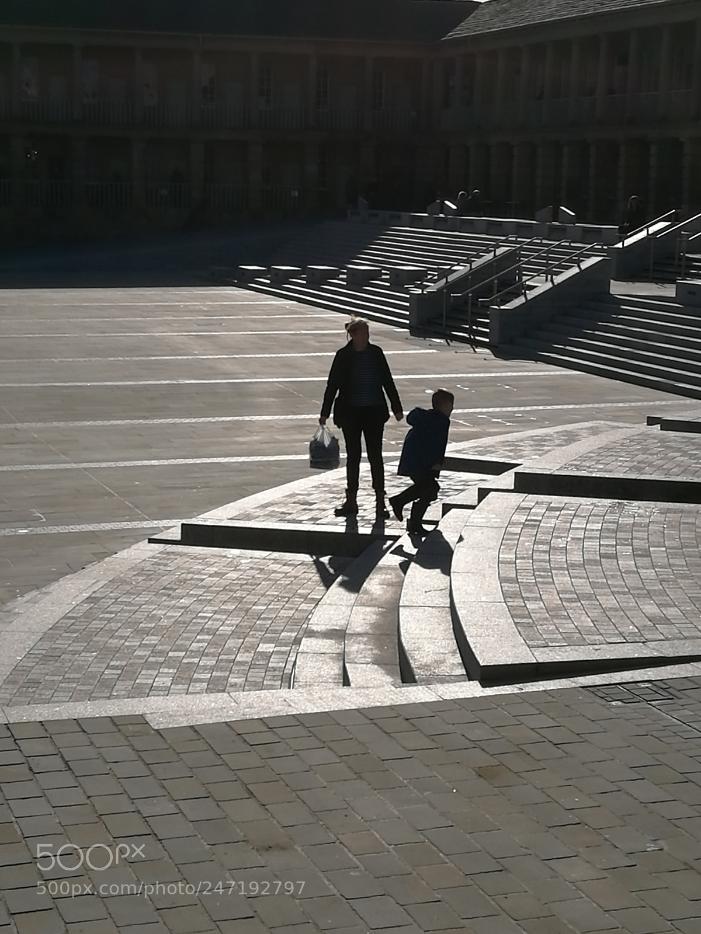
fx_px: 2160
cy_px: 467
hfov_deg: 18.4
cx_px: 350
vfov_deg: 24.4
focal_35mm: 80
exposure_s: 1/3322
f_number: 2.2
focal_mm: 4.5
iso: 50
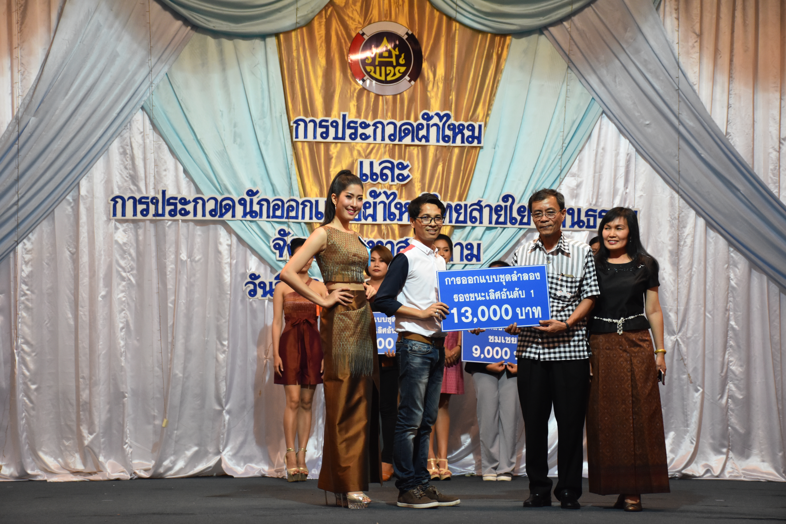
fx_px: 1703
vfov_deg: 17.5
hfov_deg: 26.0
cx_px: 393
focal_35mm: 78
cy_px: 262
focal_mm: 52
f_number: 4.8
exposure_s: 1/60
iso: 1400
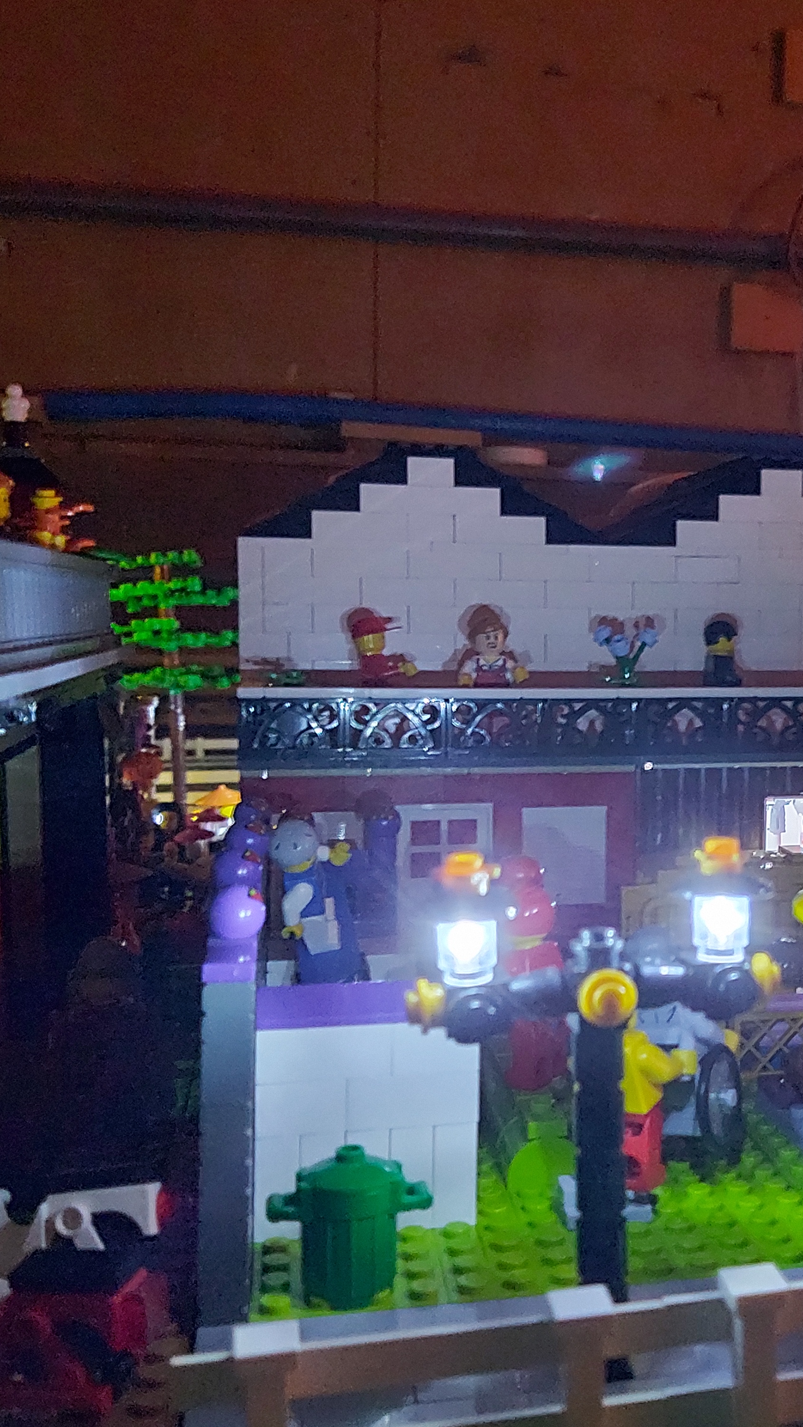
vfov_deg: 52.8
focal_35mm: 38
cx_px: 691
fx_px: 1438
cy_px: 715
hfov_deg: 30.1
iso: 1250
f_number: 1.7
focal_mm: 3.92
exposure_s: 1/8
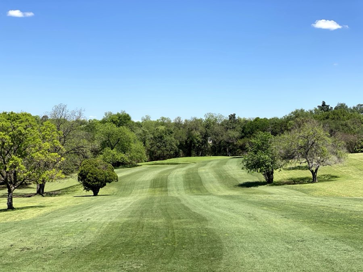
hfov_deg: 36.8
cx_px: 182
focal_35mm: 52
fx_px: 545
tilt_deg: -0.3
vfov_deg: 28.0
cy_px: 136
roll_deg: -1.2
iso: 20
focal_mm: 6
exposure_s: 1/1712
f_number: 2
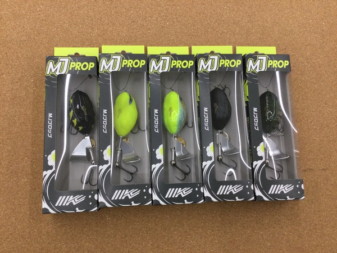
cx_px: 168
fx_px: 302
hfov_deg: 58.4
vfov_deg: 45.4
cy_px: 126
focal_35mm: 31
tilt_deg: -78.9
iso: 32
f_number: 2.4
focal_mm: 3.3
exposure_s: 1/30
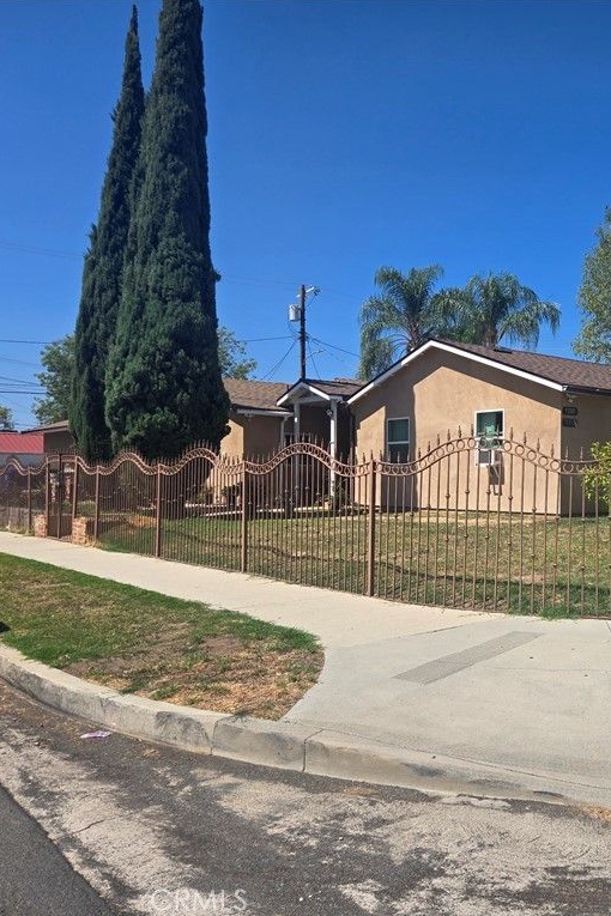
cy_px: 457
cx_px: 504
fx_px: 815
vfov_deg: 58.7
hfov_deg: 39.2
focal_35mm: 32
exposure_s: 1/2222
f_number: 1.8
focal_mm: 5.4
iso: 25
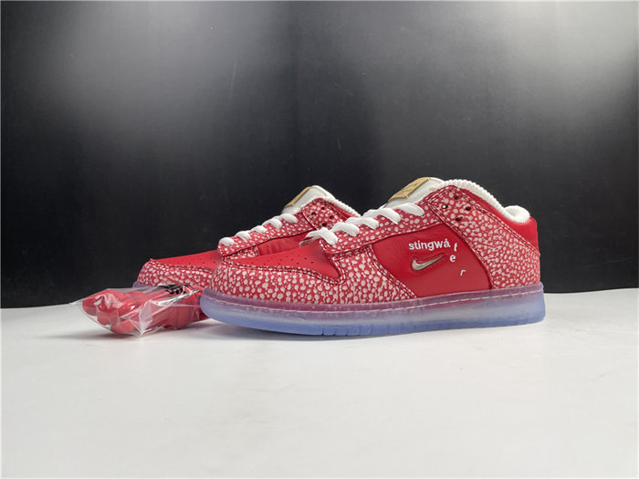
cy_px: 240
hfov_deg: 67.3
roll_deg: +1.8
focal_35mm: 26
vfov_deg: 53.1
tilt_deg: +4.6
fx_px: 480
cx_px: 320
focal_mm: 4.2
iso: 80
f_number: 1.6
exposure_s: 1/121
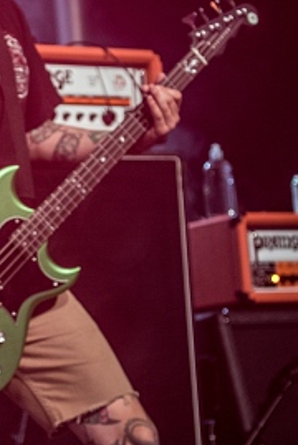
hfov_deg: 9.8
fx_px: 1721
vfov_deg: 14.7
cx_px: -22
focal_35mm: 139
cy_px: 222
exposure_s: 1/100
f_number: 2.8
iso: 1000
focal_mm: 52
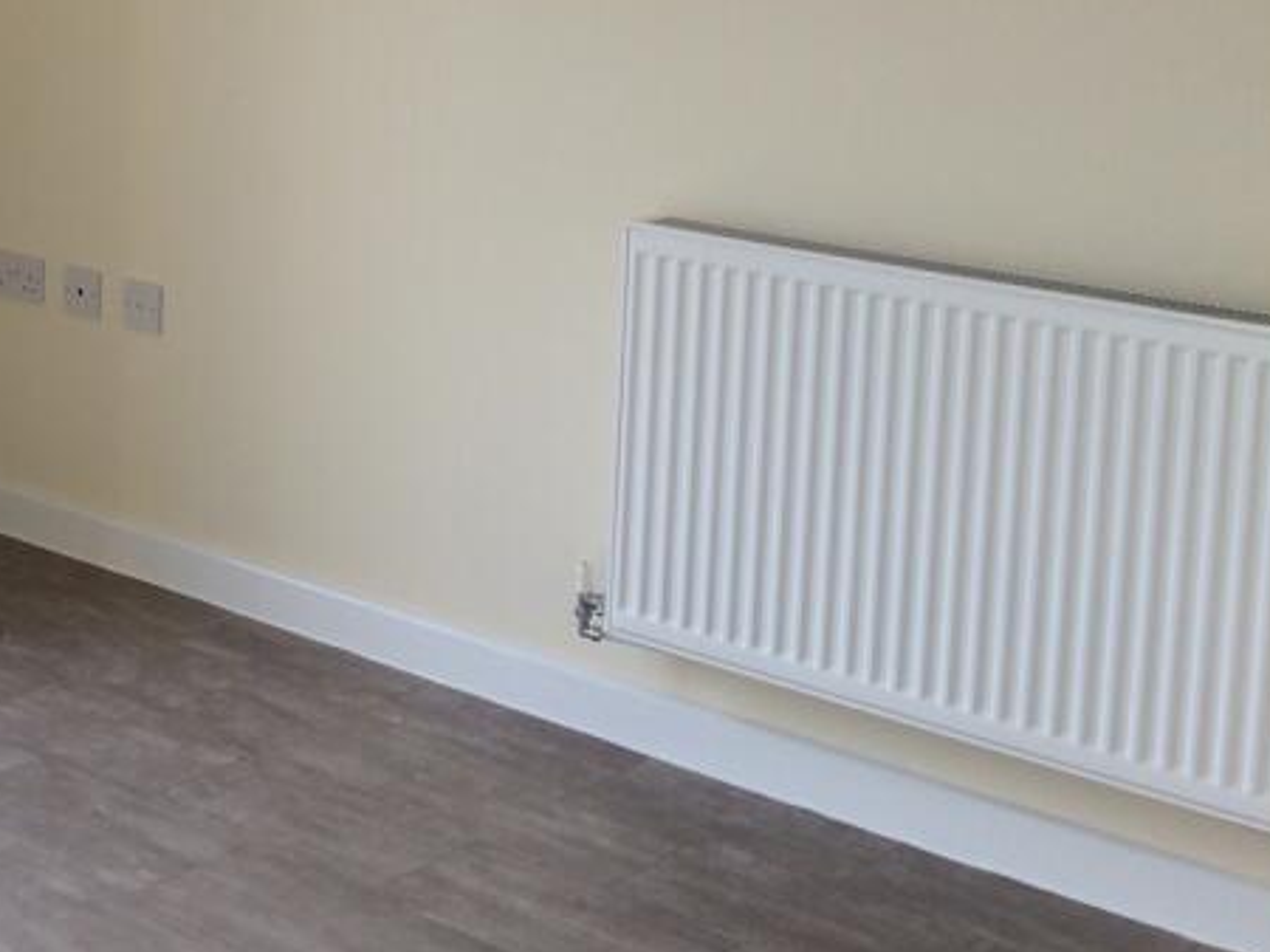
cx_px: -135
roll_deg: -0.8
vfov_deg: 21.5
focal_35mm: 66
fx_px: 2420
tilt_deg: -5.0
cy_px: 14
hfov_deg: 26.9
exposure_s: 1/127
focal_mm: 4.15
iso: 32
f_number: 2.2
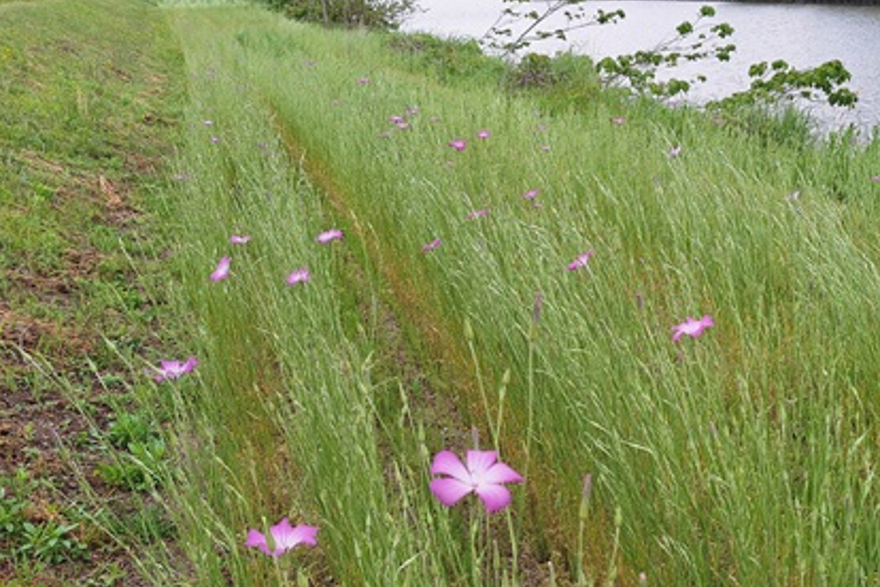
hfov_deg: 50.9
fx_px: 904
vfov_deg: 35.5
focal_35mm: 37
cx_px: 593
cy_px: 398
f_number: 1.8
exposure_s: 1/538
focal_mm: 5.54
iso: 40
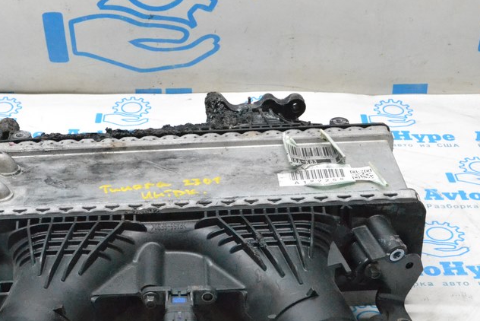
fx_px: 907
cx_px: 175
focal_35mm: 68
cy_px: 195
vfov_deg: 20.0
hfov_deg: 29.5
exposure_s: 1/125
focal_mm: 28
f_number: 10
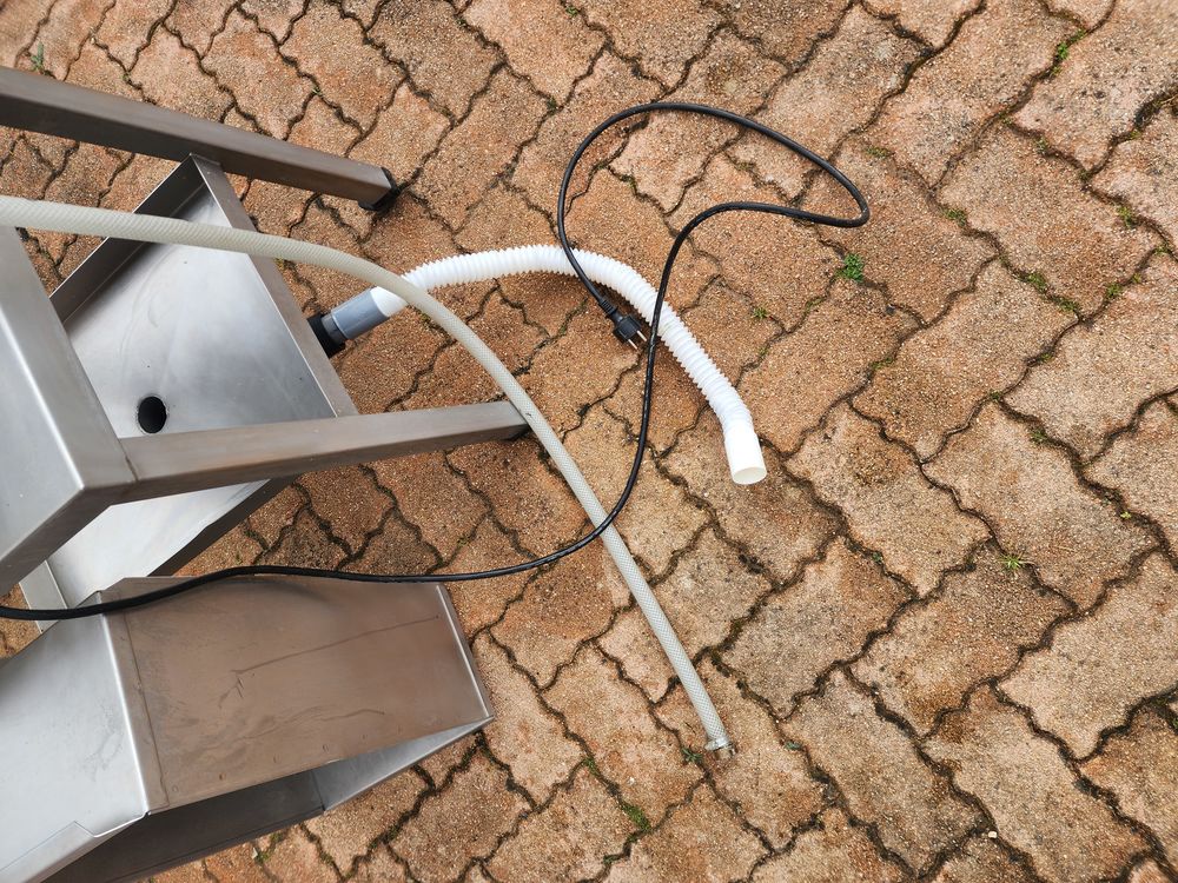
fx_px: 783
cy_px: 442
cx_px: 589
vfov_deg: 58.9
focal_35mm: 23
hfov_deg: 73.9
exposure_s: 1/332
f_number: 1.8
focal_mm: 6.4
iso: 12
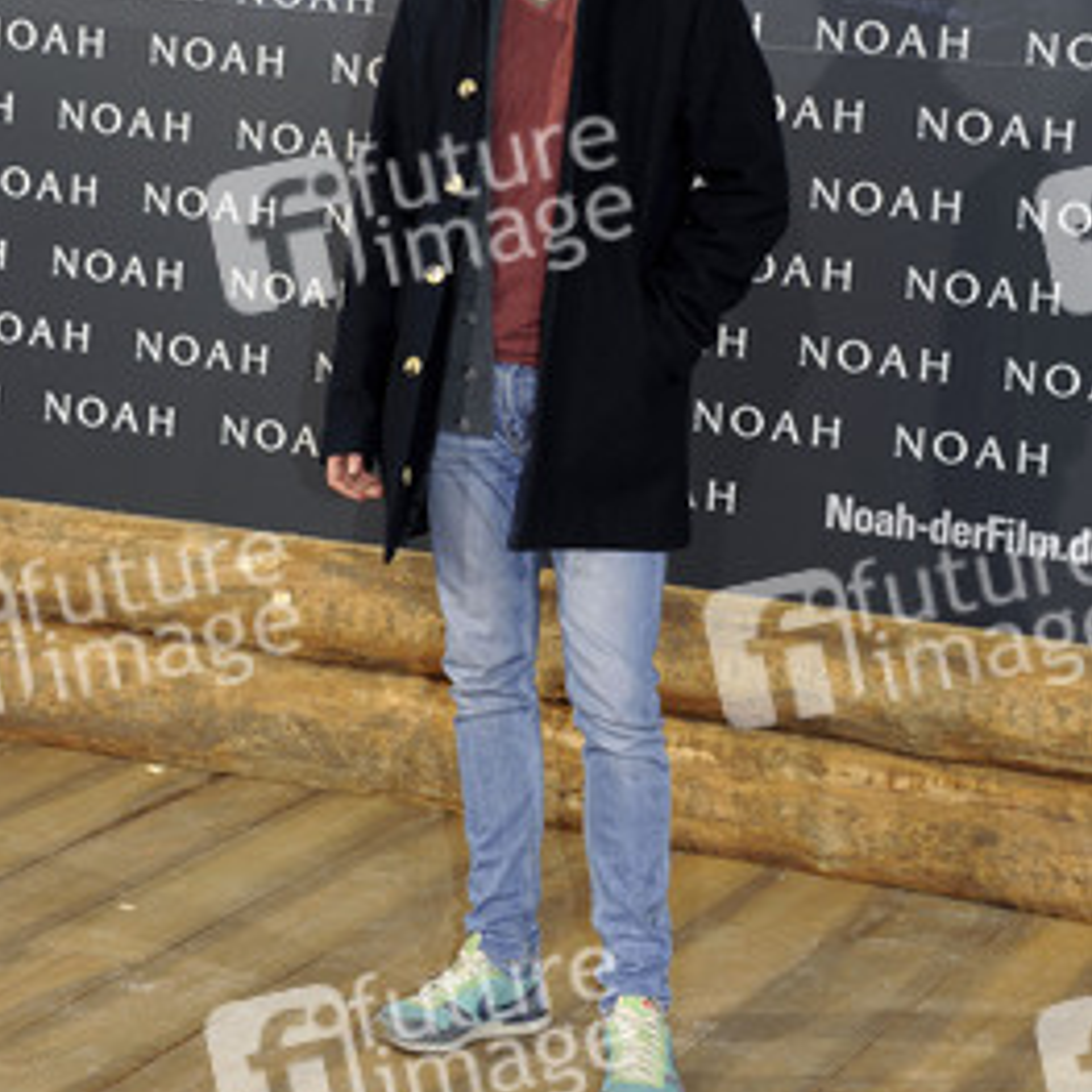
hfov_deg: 17.2
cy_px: 424
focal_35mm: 101
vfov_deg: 17.2
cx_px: 542
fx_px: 3605
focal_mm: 78
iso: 800
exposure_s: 1/125
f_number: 6.3
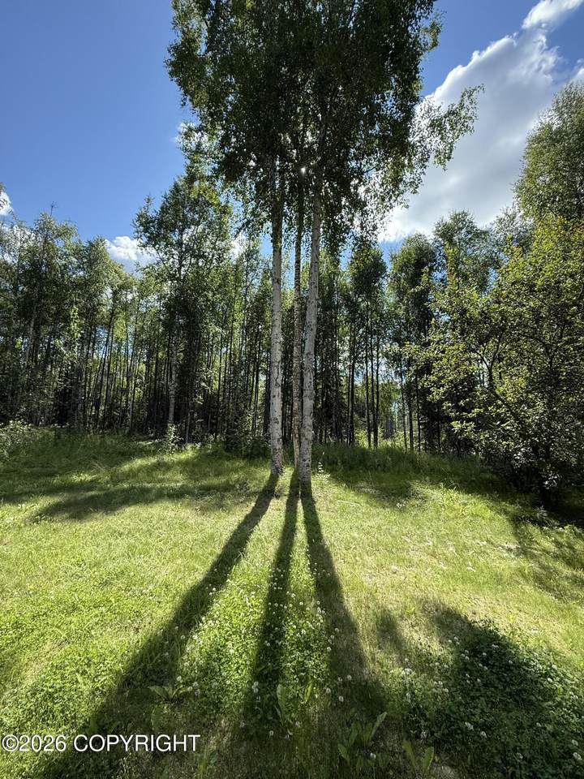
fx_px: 315
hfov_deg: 85.7
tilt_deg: +8.6
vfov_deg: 102.1
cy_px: 390
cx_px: 292
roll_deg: -0.7
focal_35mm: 14
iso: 64
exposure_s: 1/751
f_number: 2.2
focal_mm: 2.22
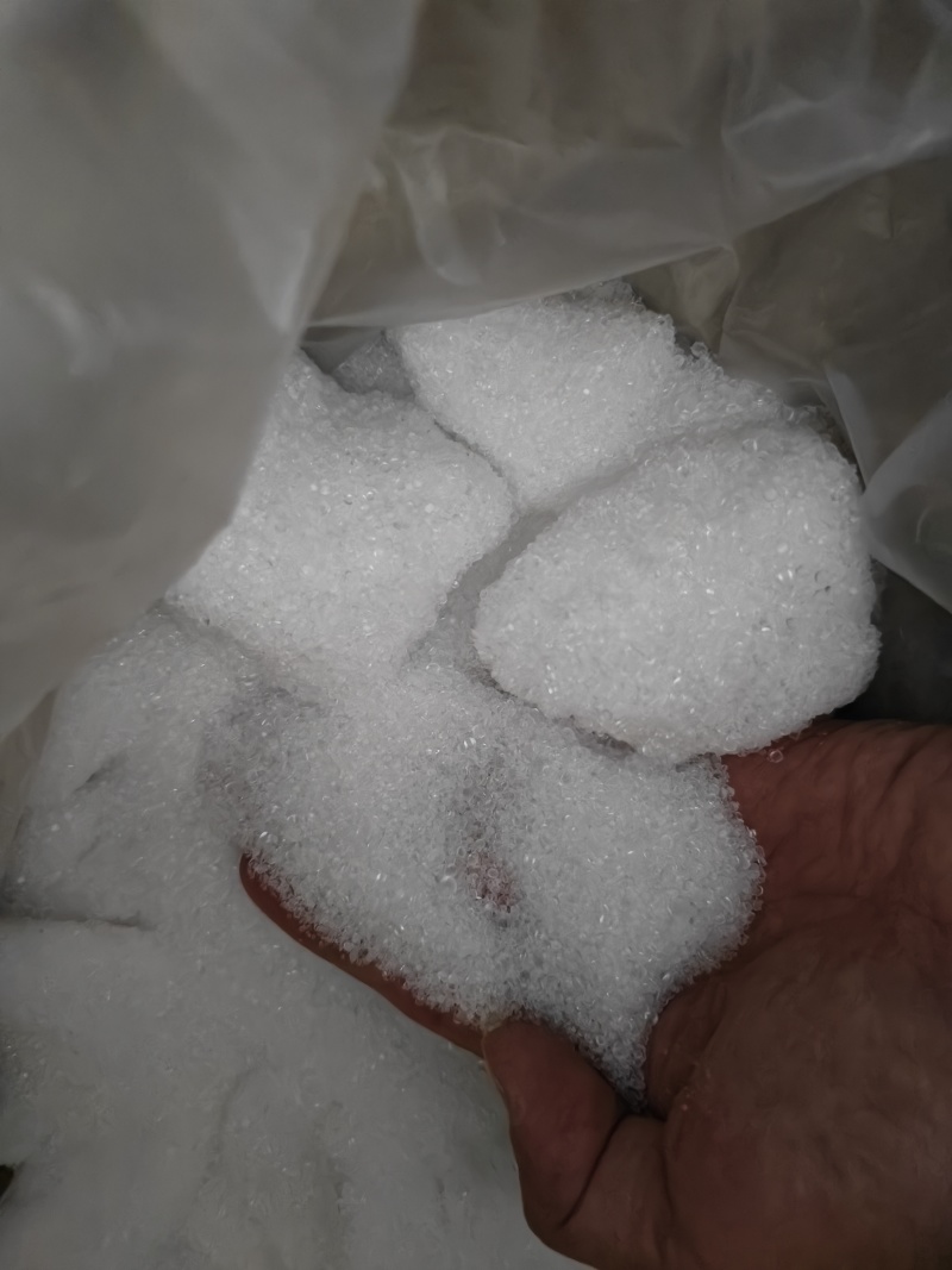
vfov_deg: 73.9
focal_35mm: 23
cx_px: 476
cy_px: 635
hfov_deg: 58.9
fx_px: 844
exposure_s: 1/100
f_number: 1.88
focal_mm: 5.56
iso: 18266
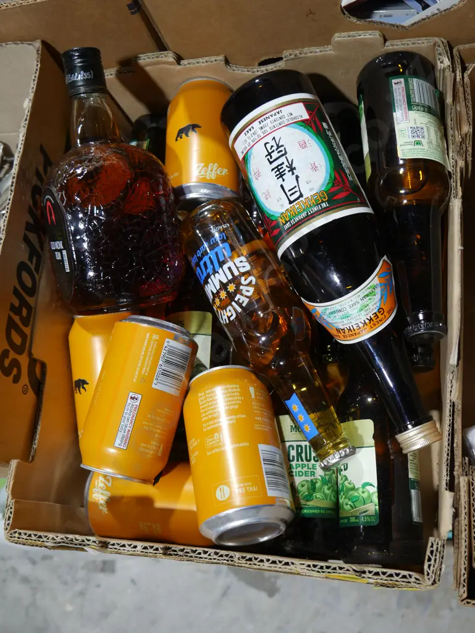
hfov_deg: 37.8
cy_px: 316
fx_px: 695
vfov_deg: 49.0
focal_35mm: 38
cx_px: 238
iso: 250
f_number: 4.1
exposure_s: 1/60
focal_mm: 19
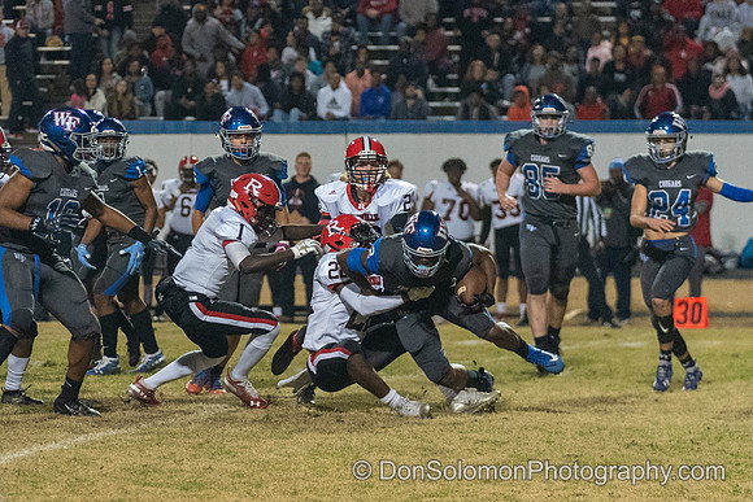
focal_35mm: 240
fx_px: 5021
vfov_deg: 5.7
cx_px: 124
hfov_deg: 8.6
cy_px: 196
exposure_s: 1/640
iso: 10000
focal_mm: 110
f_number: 2.8
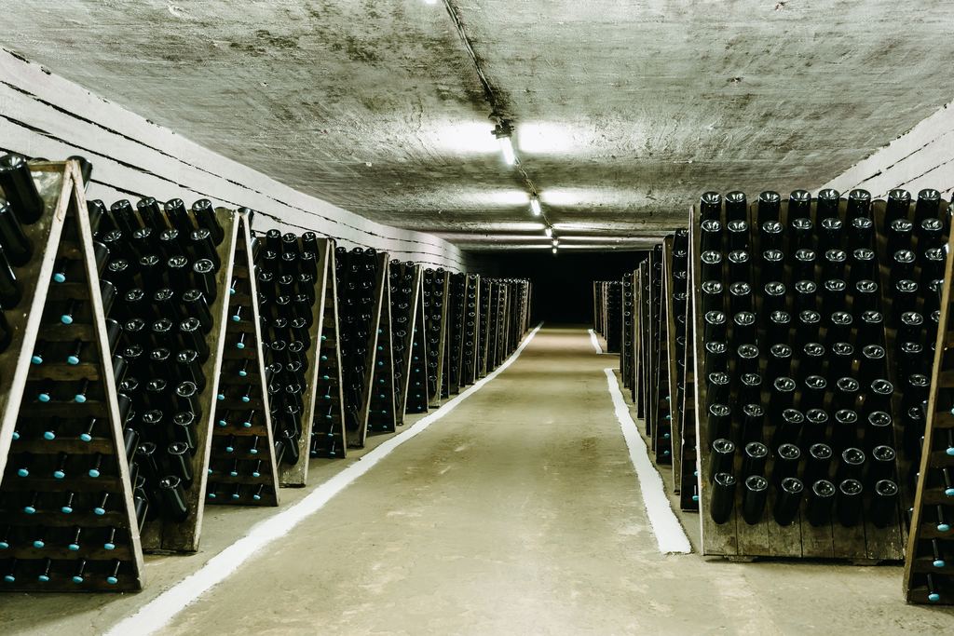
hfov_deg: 46.4
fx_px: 1113
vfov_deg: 31.9
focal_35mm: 42
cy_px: 318
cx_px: 477
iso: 400
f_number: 5
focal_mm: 42
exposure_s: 1
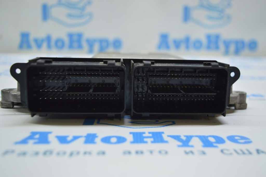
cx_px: 133
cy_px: 88
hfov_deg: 48.0
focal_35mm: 40
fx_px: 299
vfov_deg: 33.0
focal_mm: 27
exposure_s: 1/50
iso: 400
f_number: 4
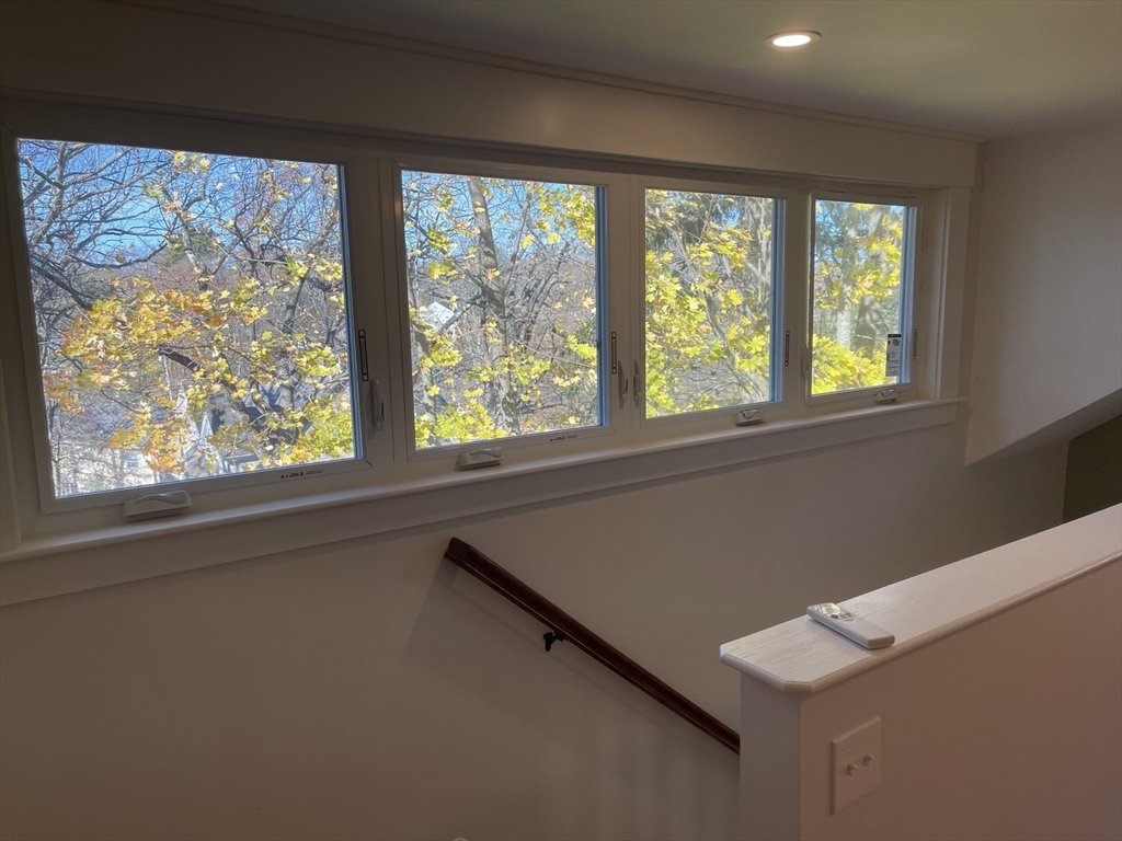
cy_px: 420
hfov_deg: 69.4
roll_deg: +0.6
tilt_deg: -8.7
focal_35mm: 25
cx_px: 561
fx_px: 810
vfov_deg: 54.9
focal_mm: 5.1
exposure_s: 1/254
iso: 32
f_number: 1.6
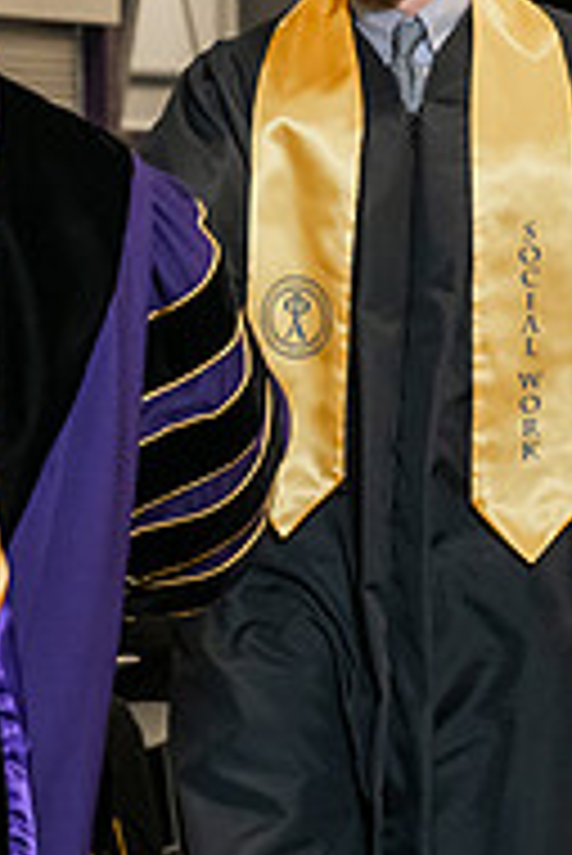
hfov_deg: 7.3
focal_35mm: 189
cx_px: 86
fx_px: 4496
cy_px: 47
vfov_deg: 10.8
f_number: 5
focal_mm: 62
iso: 2500
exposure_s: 1/200
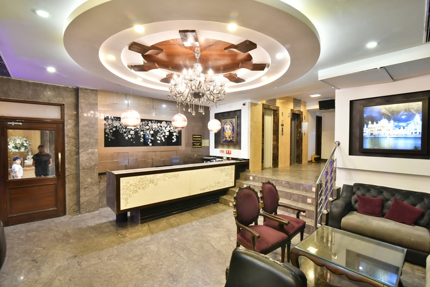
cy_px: 144
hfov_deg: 96.7
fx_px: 191
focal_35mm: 16
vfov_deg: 73.8
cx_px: 215
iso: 2500
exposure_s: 1/6
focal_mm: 16
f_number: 7.1
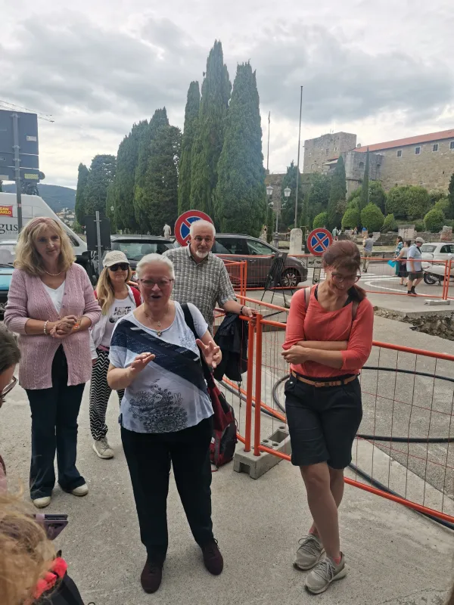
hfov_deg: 53.1
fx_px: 455
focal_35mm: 26
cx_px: 227
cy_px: 302
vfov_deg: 67.3
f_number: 1.8
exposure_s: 1/694
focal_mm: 4.75
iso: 50
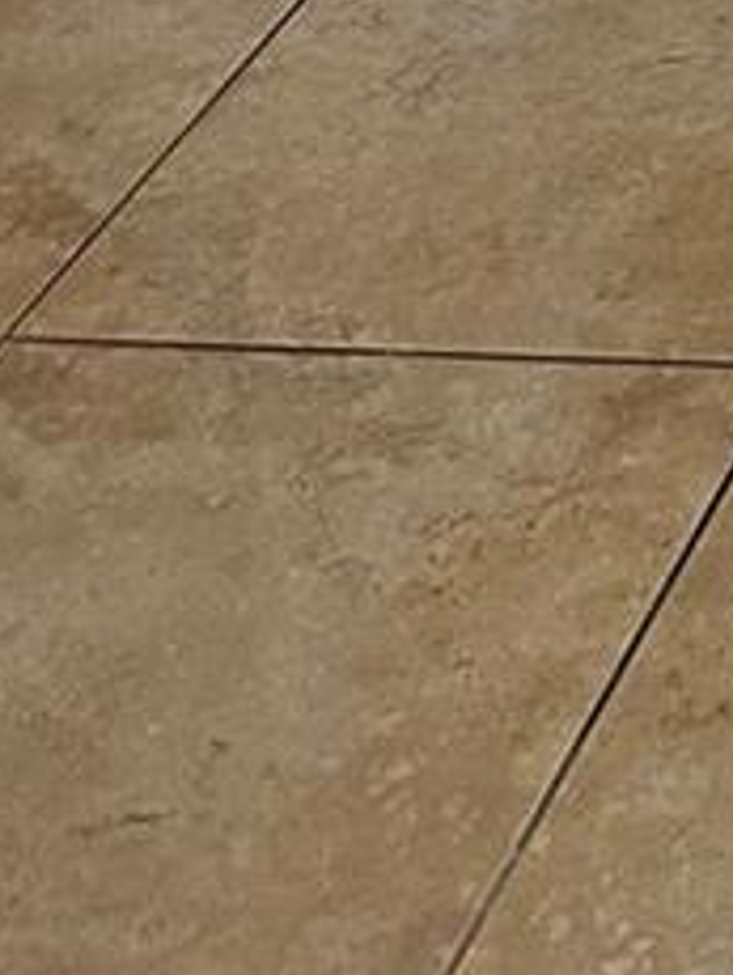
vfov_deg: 12.0
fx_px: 3523
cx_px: 1818
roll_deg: +1.5
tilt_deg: -9.6
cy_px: -1492
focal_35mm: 125
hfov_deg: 10.2
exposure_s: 1/60
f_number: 1.78
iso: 320
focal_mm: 6.86
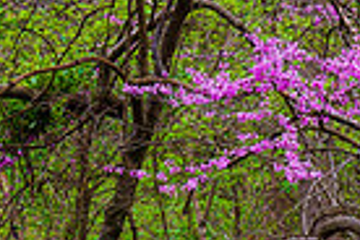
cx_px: 263
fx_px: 4400
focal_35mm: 440
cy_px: 12
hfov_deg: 4.7
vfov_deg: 3.1
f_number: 8
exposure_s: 1/45
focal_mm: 105
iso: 100
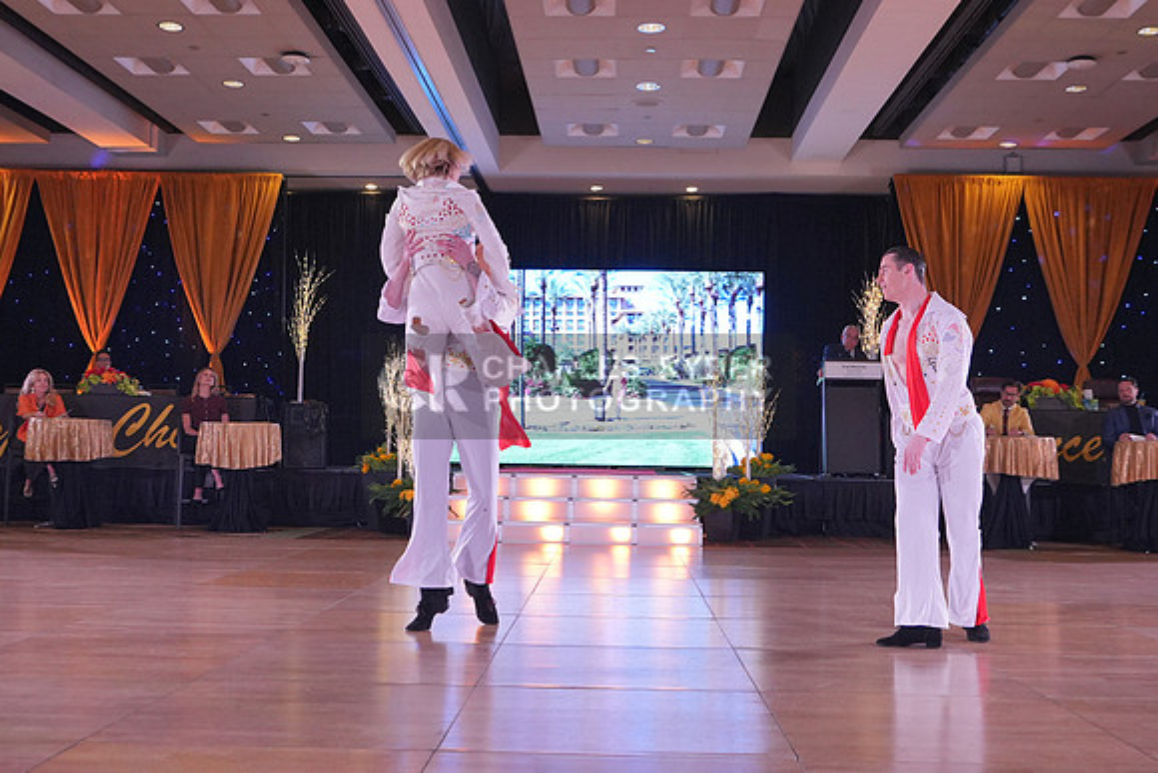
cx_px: 579
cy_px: 386
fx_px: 1287
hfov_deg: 48.4
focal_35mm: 40
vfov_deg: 33.4
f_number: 4
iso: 2000
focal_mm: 27
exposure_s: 1/400
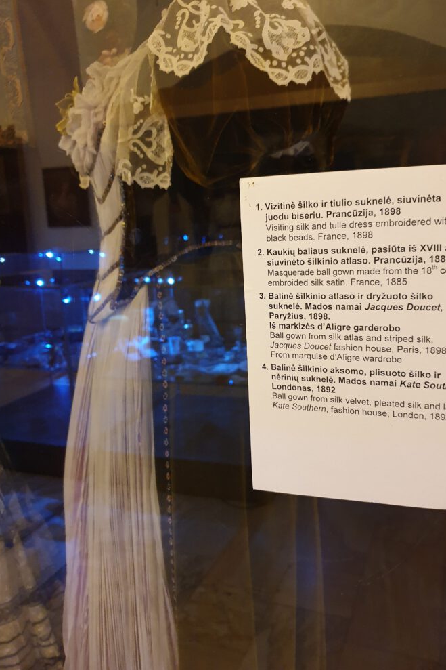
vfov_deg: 65.5
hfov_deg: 46.3
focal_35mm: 28
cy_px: 324
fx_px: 520
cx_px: 254
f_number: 1.5
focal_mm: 4.3
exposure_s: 1/33
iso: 320
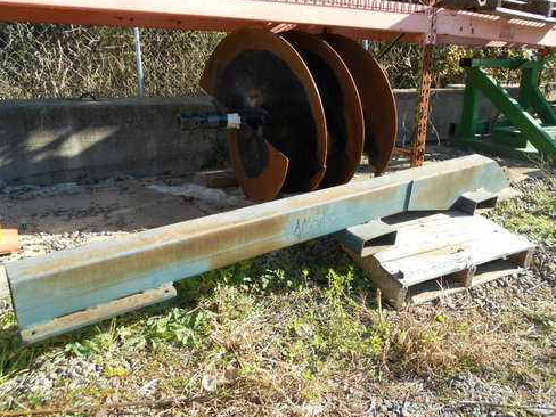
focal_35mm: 29
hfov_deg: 61.5
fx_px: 466
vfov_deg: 48.2
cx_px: 309
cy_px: 193
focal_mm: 4.6
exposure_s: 1/250
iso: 80
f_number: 3.2
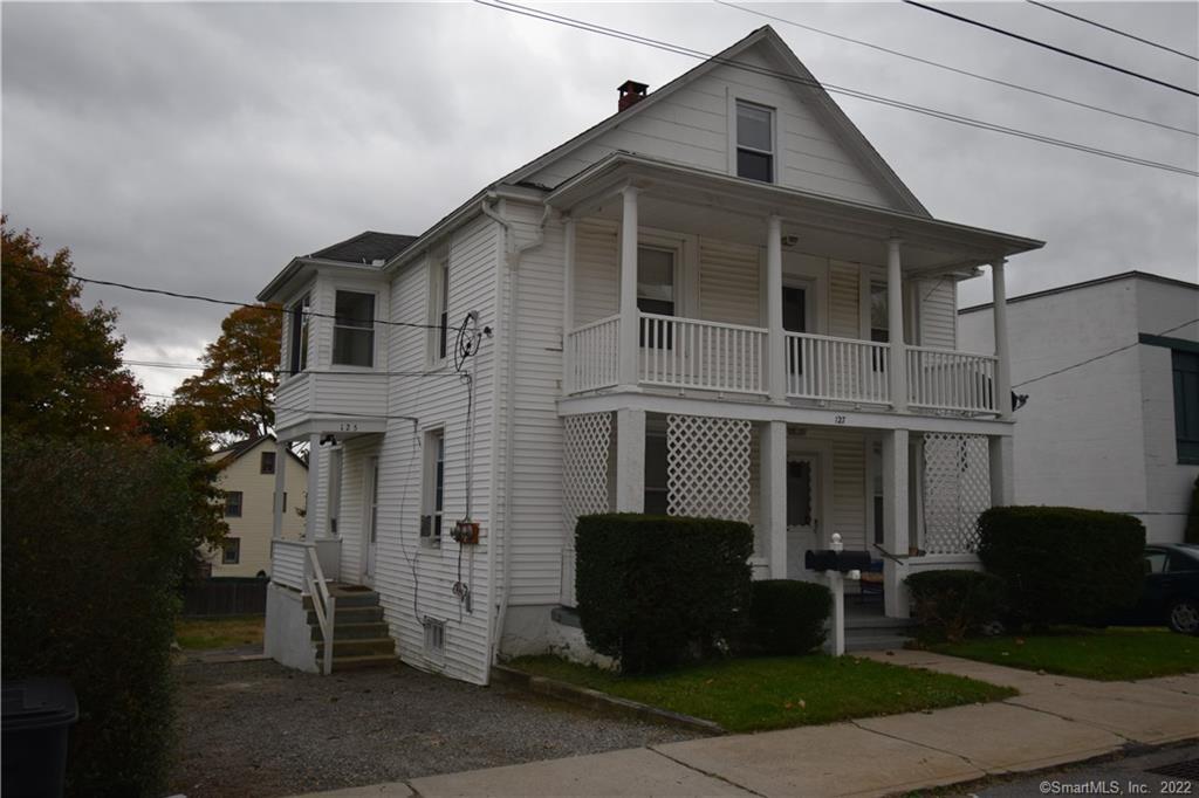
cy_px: 399
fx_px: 999
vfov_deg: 43.6
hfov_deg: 61.9
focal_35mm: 30
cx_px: 600
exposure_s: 1/125
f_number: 5.6
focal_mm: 20
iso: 450
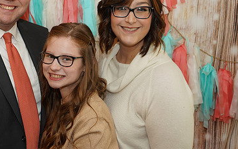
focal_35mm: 61
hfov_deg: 33.0
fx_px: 396
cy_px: 57
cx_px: 67
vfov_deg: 21.3
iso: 250
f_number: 5
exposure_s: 1/100
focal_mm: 38
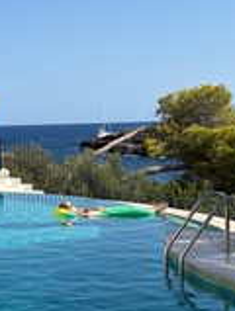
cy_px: 200
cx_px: 27
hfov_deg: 16.8
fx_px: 784
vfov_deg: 22.4
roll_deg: +1.1
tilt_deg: -5.5
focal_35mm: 87
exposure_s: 1/3831
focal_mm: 5.96
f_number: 1.6
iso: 50
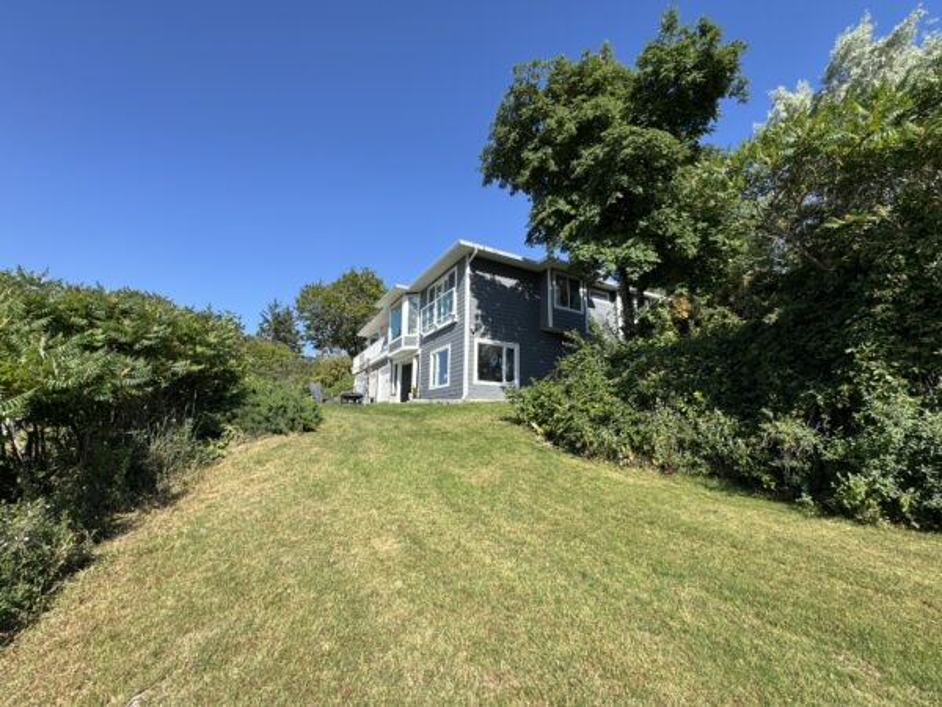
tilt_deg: +12.9
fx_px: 381
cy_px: 354
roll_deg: -1.5
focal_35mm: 14
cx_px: 471
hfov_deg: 102.1
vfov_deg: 85.7
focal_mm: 2.22
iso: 40
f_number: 2.2
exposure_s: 1/968
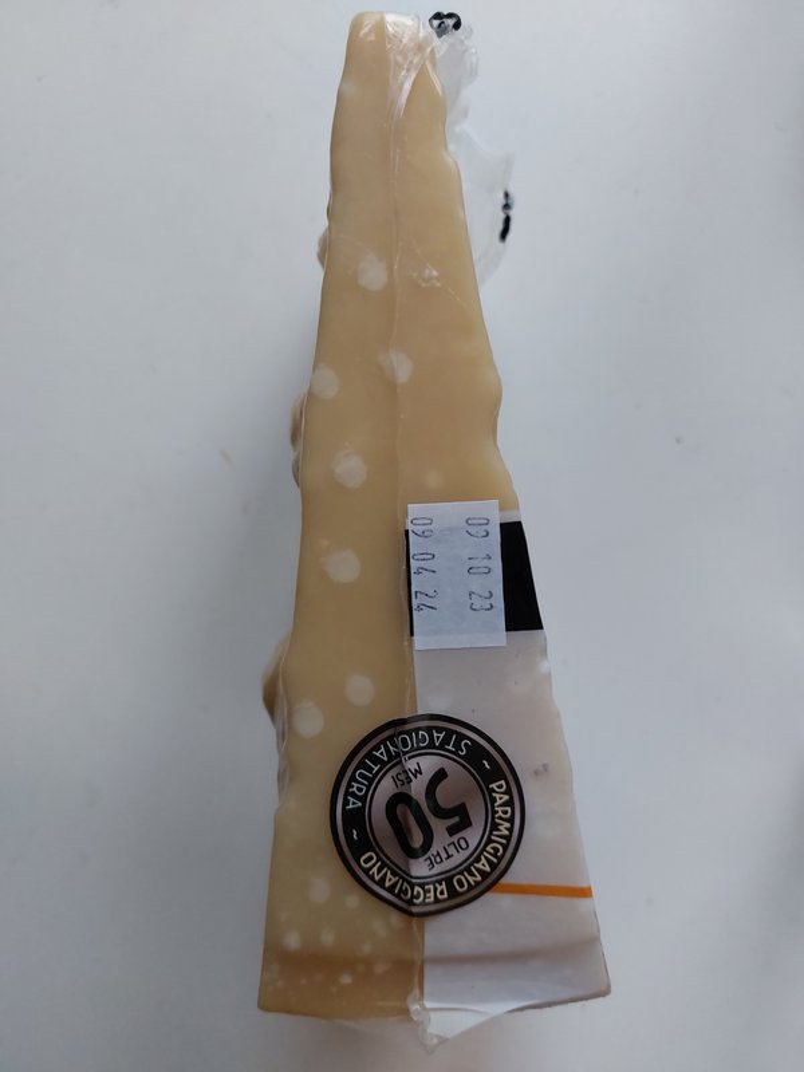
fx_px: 774
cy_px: 536
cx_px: 402
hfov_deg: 54.9
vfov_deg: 69.4
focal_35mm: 25
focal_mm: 5.23
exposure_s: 1/100
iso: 250
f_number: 1.8
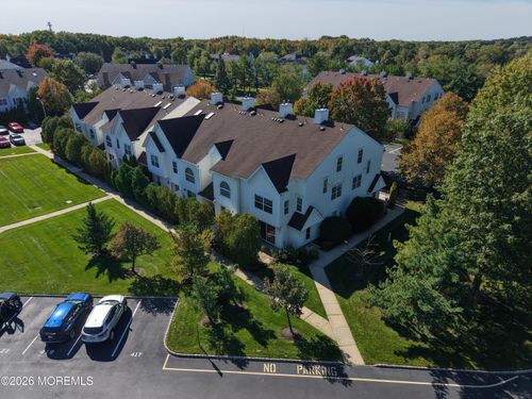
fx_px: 369
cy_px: 200
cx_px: 266
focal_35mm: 24
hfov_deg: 71.6
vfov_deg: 56.8
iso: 300
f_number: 1.8
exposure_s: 1/6400
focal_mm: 8.67
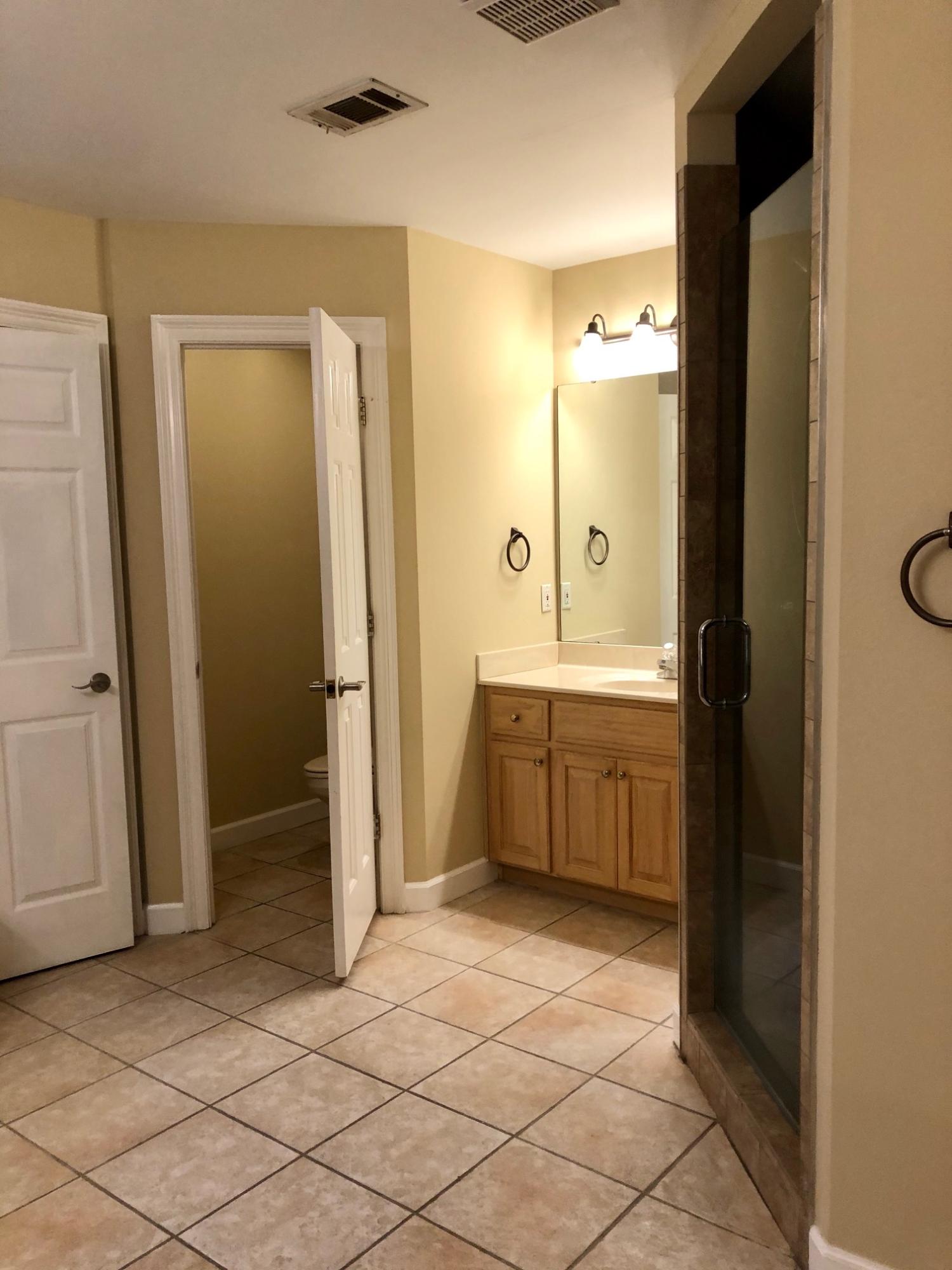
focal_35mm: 28
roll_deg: +1.0
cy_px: 635
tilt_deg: -4.6
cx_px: 476
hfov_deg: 49.7
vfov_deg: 63.4
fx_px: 1027
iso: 40
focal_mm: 3.99
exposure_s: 1/30
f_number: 1.8
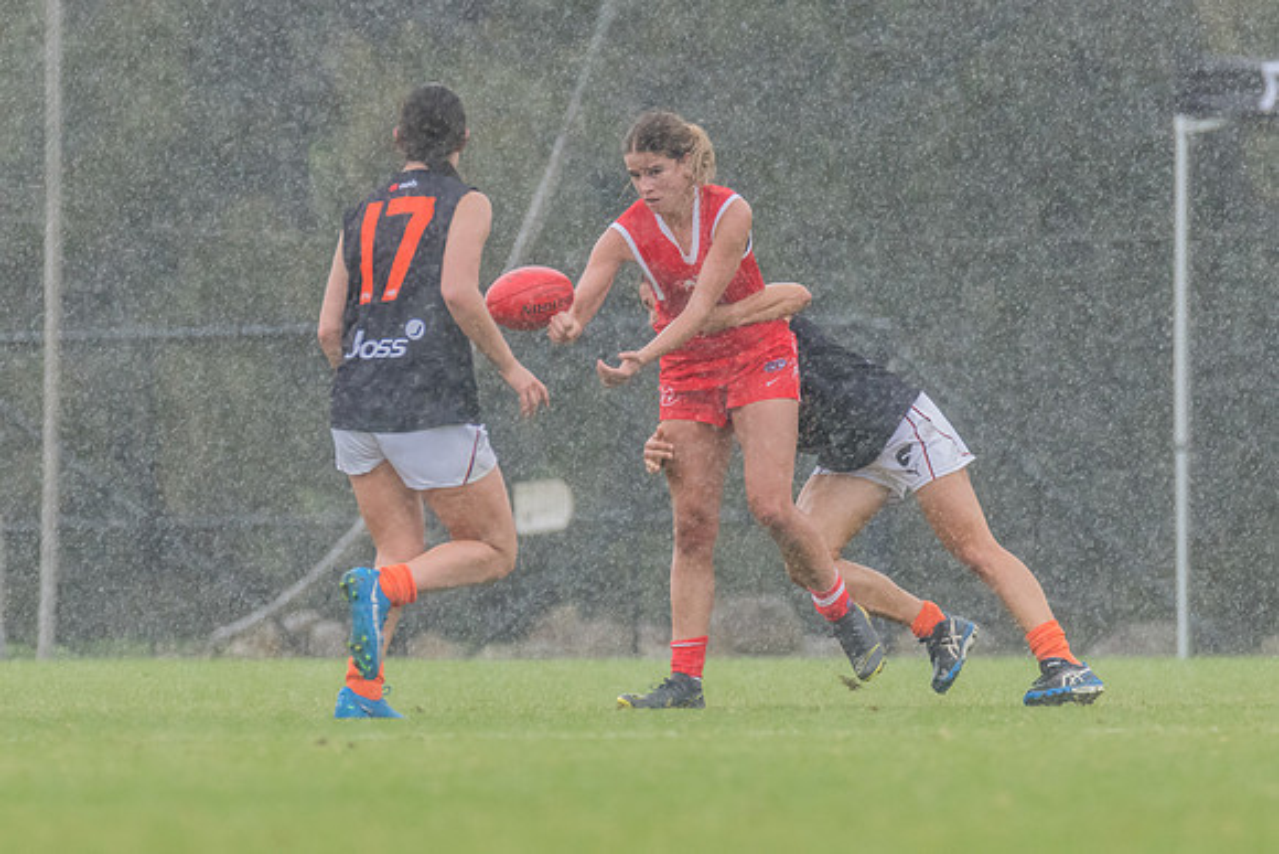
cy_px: 274
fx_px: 32537
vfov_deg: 1.5
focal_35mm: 916
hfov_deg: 2.3
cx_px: 599
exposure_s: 1/1250
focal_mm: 460
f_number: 6.3
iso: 1600
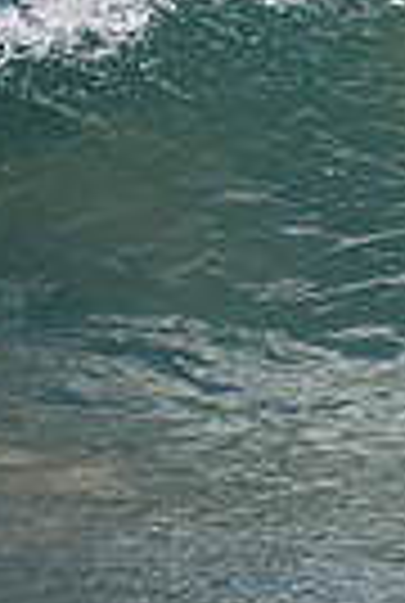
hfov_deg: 0.4
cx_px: 1026
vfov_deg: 0.6
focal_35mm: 3239
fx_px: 54374
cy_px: 70
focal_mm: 500
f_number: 5.6
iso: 640
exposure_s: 1/4000
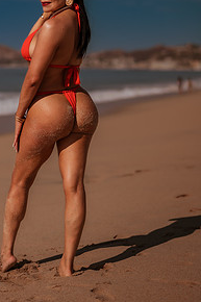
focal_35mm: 90
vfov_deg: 22.4
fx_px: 755
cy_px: 79
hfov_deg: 15.1
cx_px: 49
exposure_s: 1/8000
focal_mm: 58
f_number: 2
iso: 50
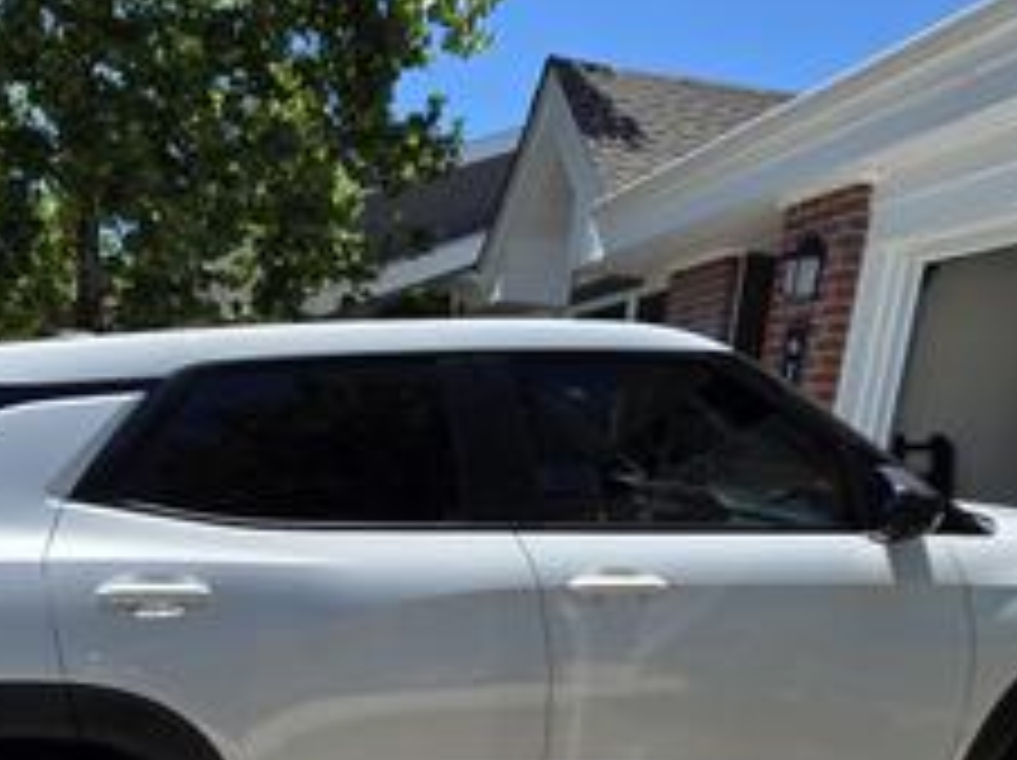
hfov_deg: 59.7
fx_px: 851
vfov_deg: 44.7
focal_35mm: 29
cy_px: 652
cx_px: 310
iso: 50
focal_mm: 2.2
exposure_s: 1/2000
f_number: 1.9
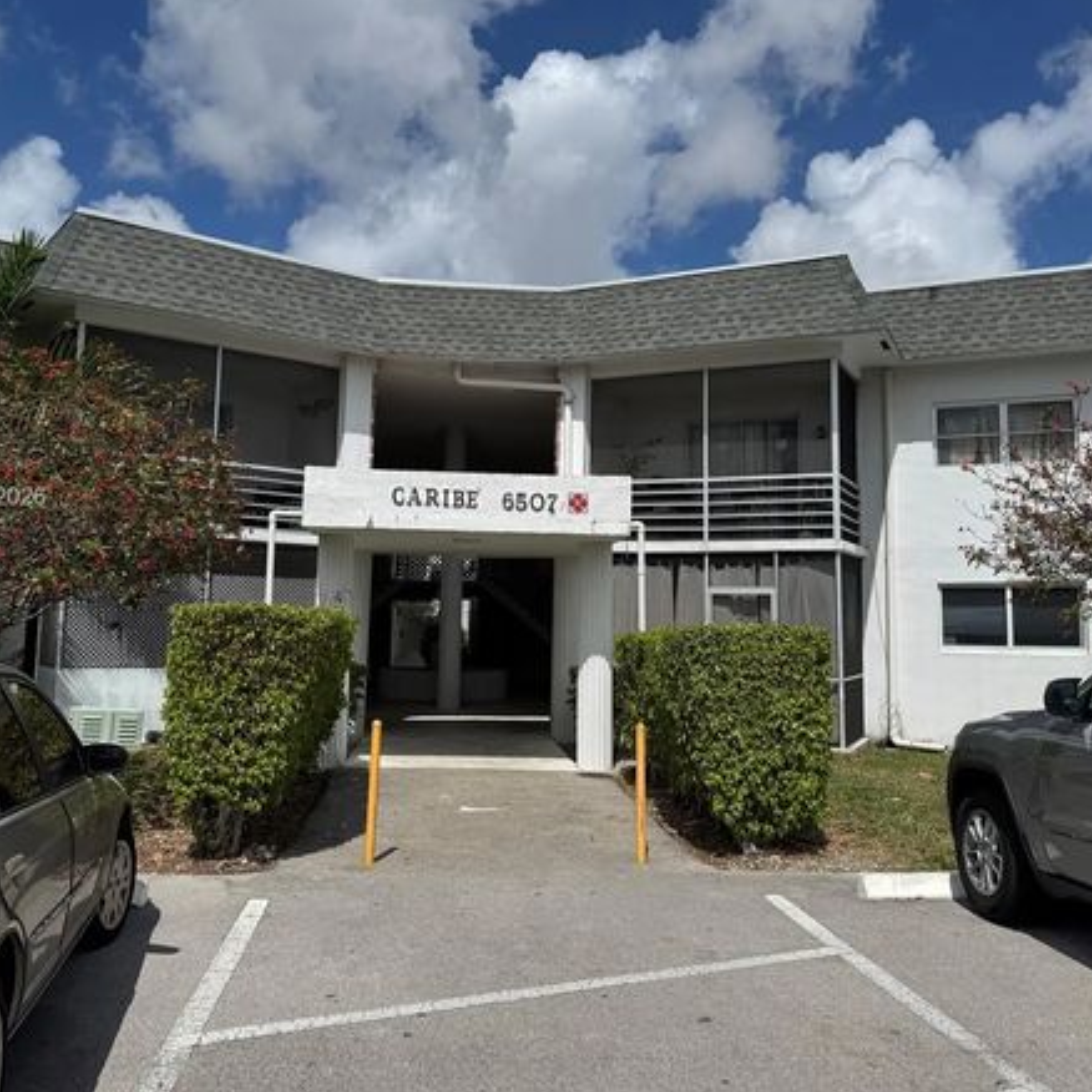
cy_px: 499
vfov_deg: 52.5
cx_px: 534
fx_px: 1106
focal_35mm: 31
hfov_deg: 52.5
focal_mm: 6.76
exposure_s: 1/10417
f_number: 1.78
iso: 80
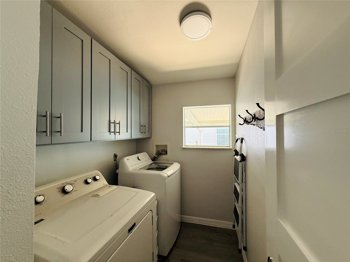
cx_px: 175
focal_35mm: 14
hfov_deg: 102.1
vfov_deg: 85.7
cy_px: 131
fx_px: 142
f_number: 2.2
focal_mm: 2.22
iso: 125
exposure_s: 1/99
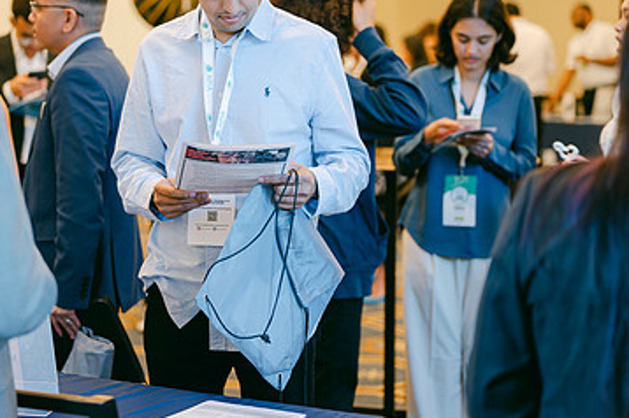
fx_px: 1414
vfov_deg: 16.8
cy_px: 146
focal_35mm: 81
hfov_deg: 25.0
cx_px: 260
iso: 200
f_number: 2
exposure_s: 1/125
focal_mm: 50
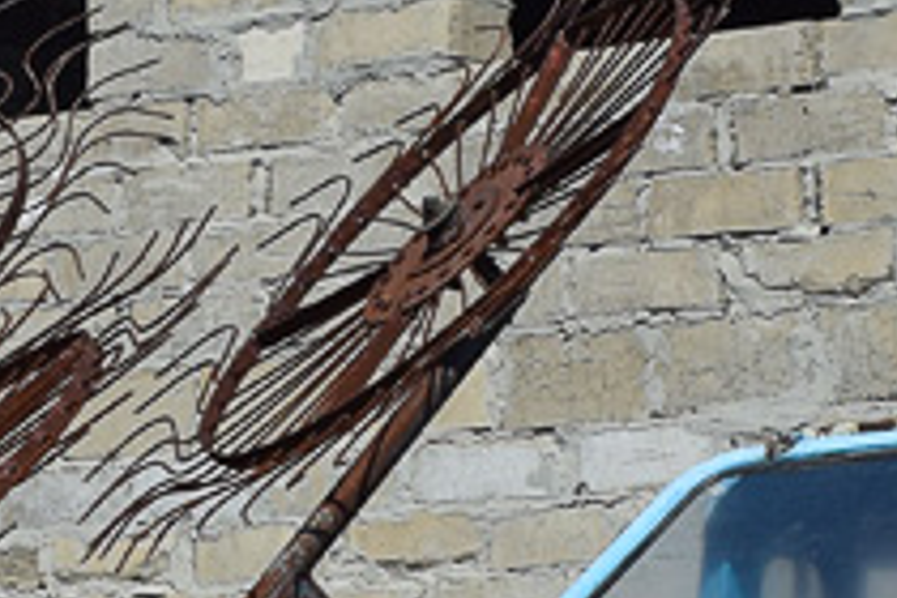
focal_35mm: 206
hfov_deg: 9.9
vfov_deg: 6.6
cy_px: 705
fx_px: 5132
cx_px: -90
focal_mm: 24
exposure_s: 1/1000
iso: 200
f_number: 7.1
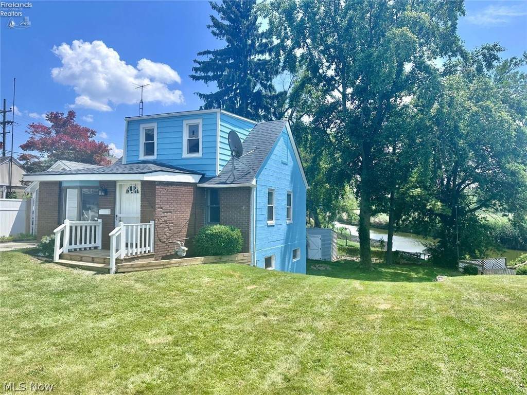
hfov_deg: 71.6
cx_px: 264
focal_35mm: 24
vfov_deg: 56.8
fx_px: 365
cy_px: 198
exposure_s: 1/3597
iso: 80
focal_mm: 6.86
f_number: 1.78
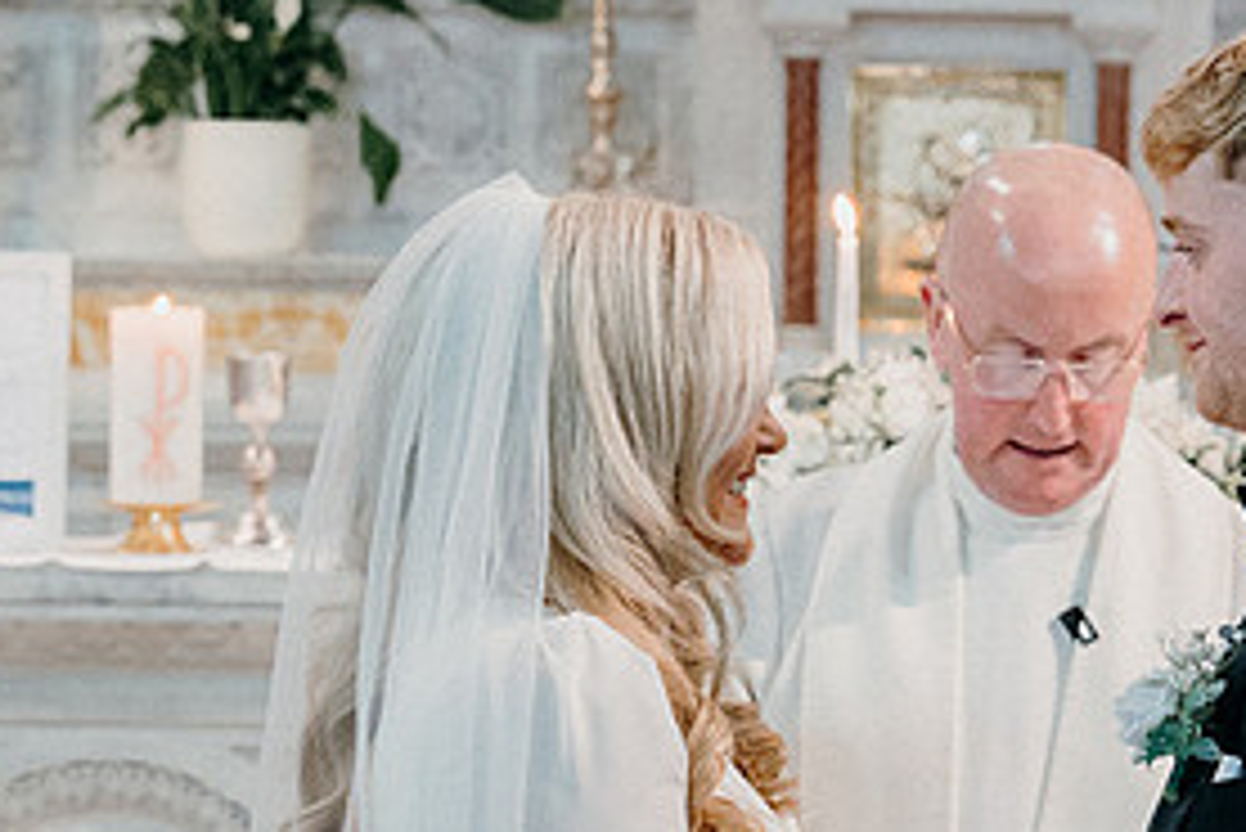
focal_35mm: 157
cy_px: 794
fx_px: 5437
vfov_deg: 8.7
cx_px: 1026
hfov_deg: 13.0
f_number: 3.5
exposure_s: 1/160
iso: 4000
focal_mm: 50
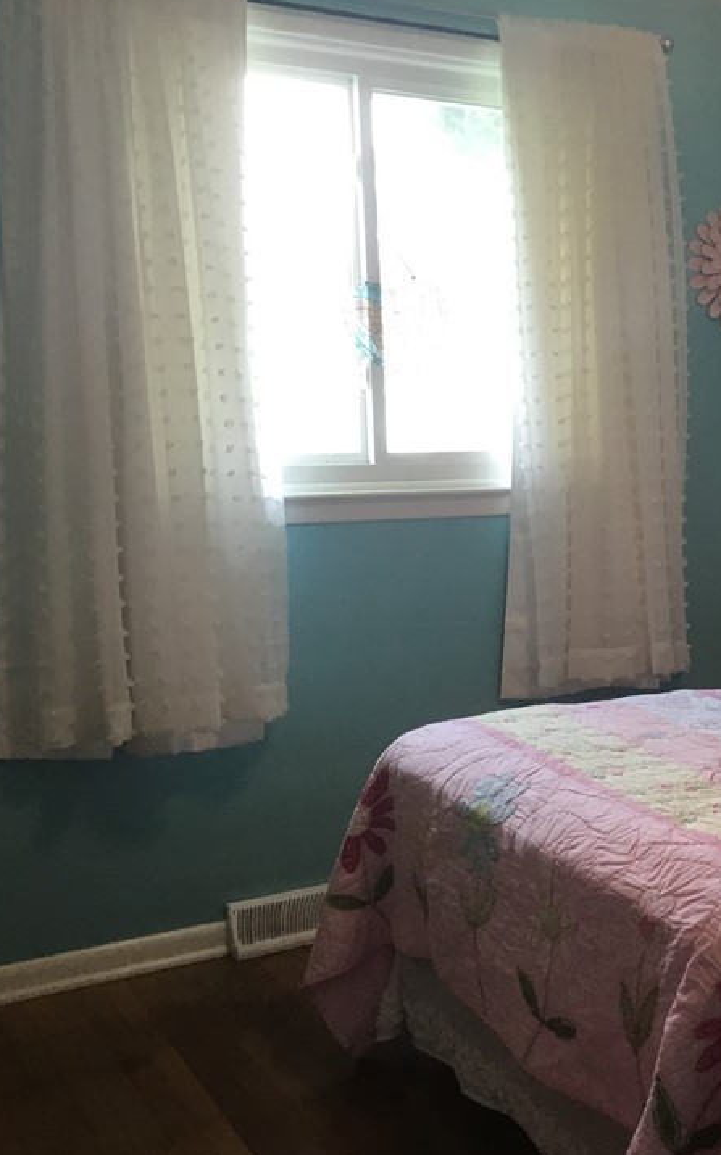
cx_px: 790
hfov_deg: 25.4
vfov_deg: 42.6
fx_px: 1479
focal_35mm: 47
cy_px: 608
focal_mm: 3.3
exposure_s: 1/30
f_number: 2.4
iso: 32
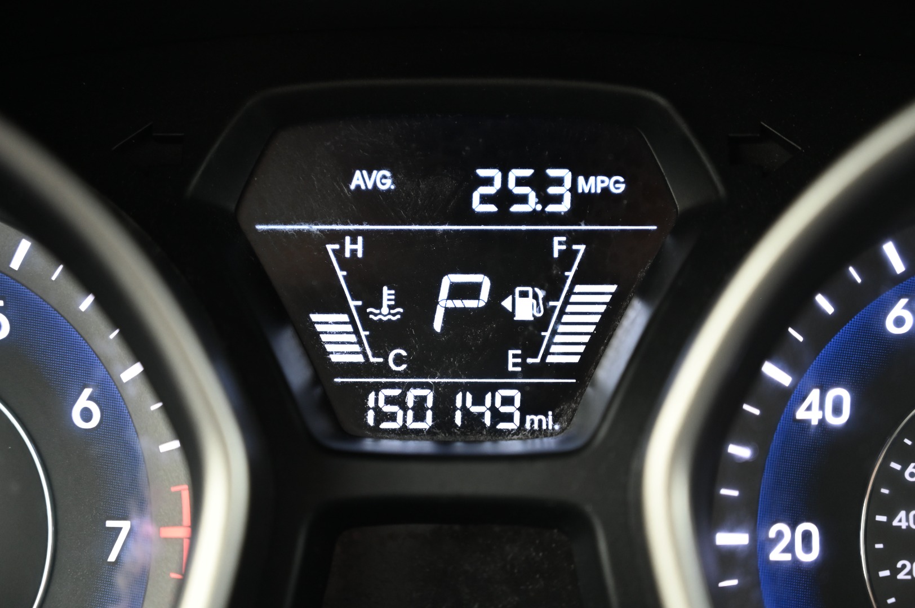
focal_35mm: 70
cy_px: 304
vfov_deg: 19.4
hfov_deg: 28.9
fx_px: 1778
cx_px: 458
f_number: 4
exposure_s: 1/125
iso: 1800
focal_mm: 70
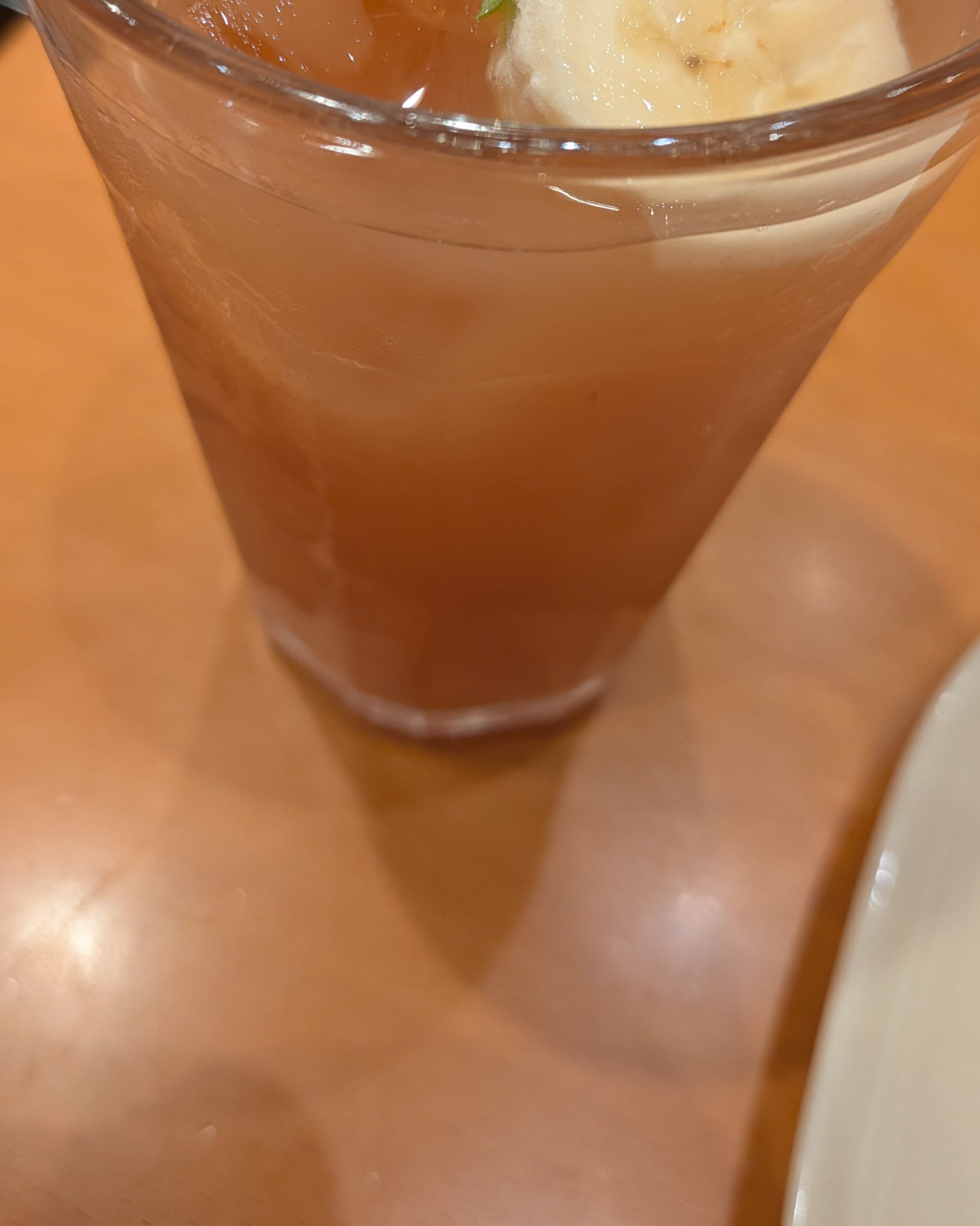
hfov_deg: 41.1
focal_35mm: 36
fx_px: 1305
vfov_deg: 49.5
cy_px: 421
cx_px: 480
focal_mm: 4.53
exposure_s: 1/100
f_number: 1.7
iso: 233
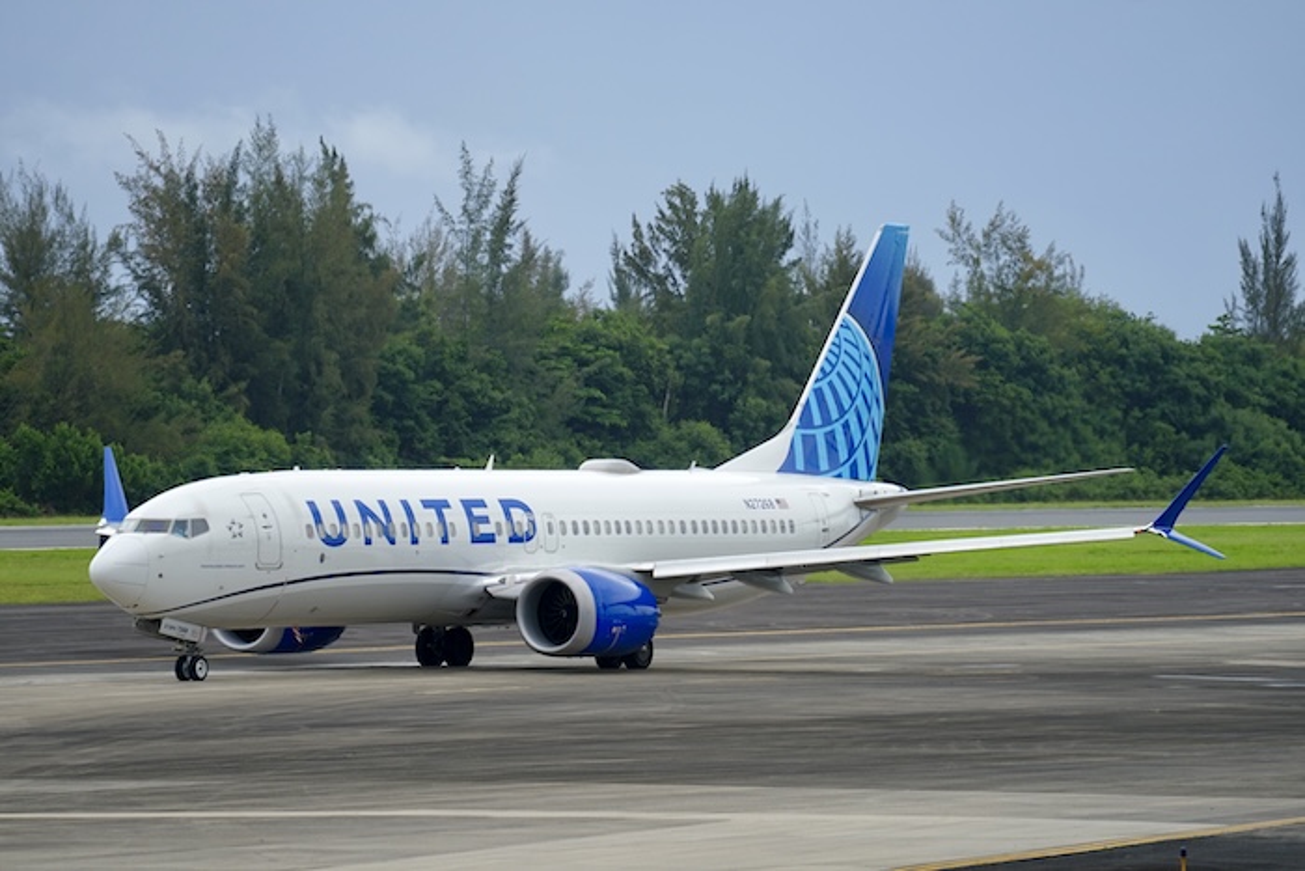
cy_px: 436
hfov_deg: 8.1
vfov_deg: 5.4
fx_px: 9173
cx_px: 652
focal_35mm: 253
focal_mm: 253
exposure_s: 1/1000
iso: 250
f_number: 5.6
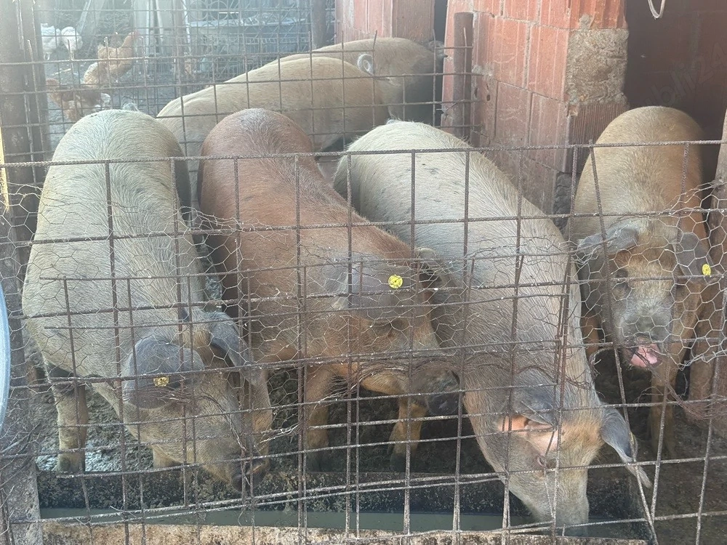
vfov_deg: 30.3
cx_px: 364
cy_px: 272
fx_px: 1008
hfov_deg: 39.7
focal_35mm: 48
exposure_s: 1/169
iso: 50
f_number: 1.78
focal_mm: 6.76
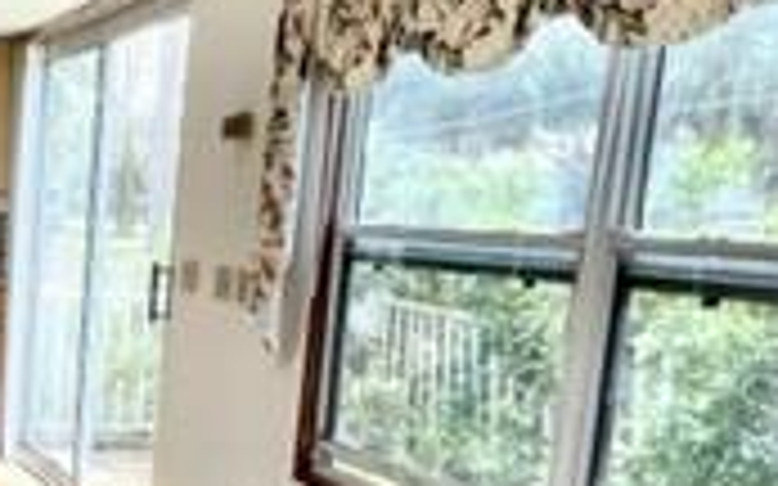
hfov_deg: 29.9
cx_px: -279
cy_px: 405
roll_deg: -0.4
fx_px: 1081
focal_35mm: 51
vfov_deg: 24.8
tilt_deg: -11.3
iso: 32
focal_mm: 1.57
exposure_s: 1/122
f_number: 1.8
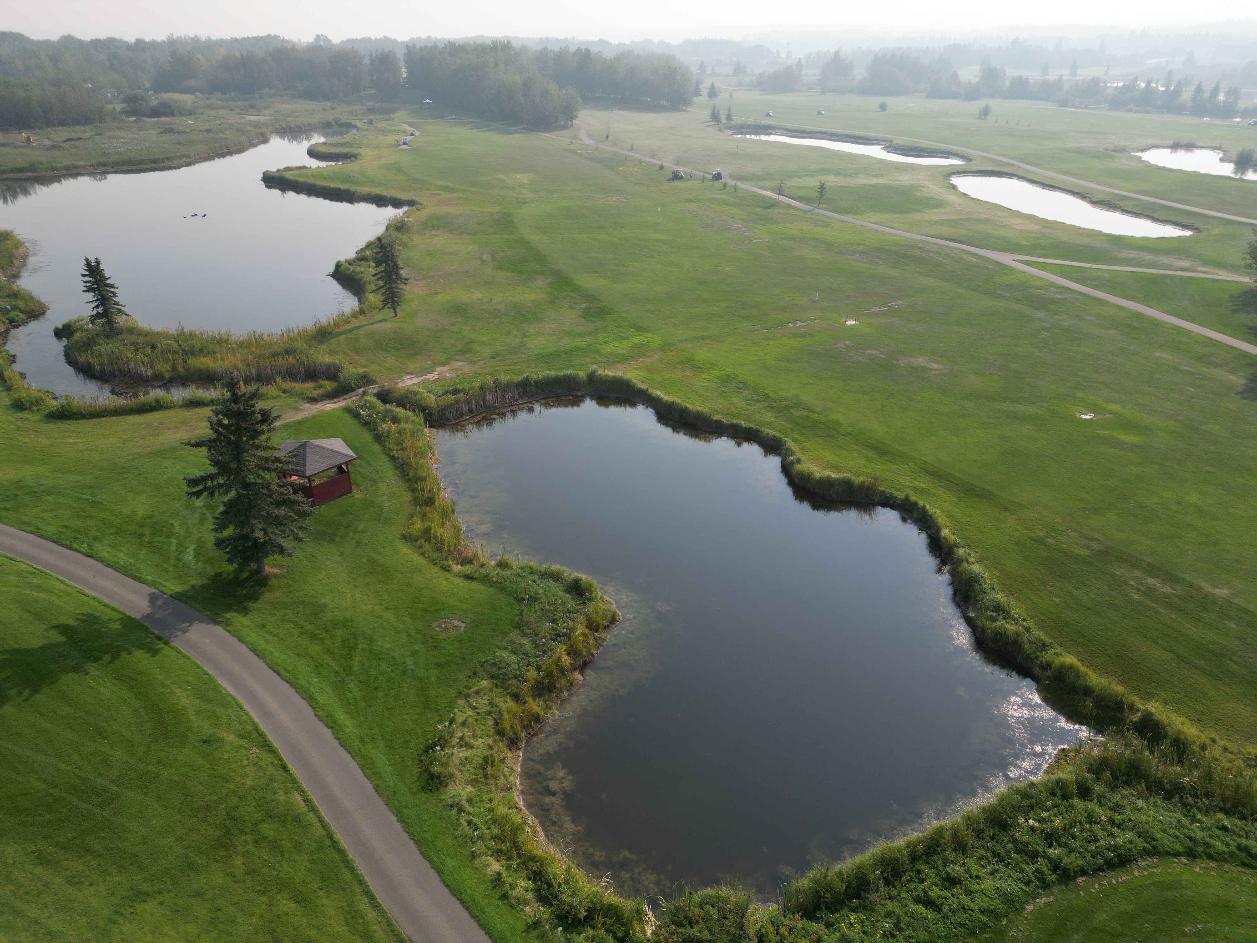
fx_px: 872
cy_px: 472
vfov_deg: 56.8
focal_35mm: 24
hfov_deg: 71.6
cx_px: 628
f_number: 1.7
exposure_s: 1/3000
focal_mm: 6.72
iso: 160
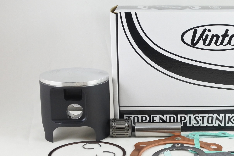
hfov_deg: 35.3
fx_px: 364
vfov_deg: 24.1
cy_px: 96
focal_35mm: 56
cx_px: 155
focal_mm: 15
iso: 560
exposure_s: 1/125
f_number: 4.2
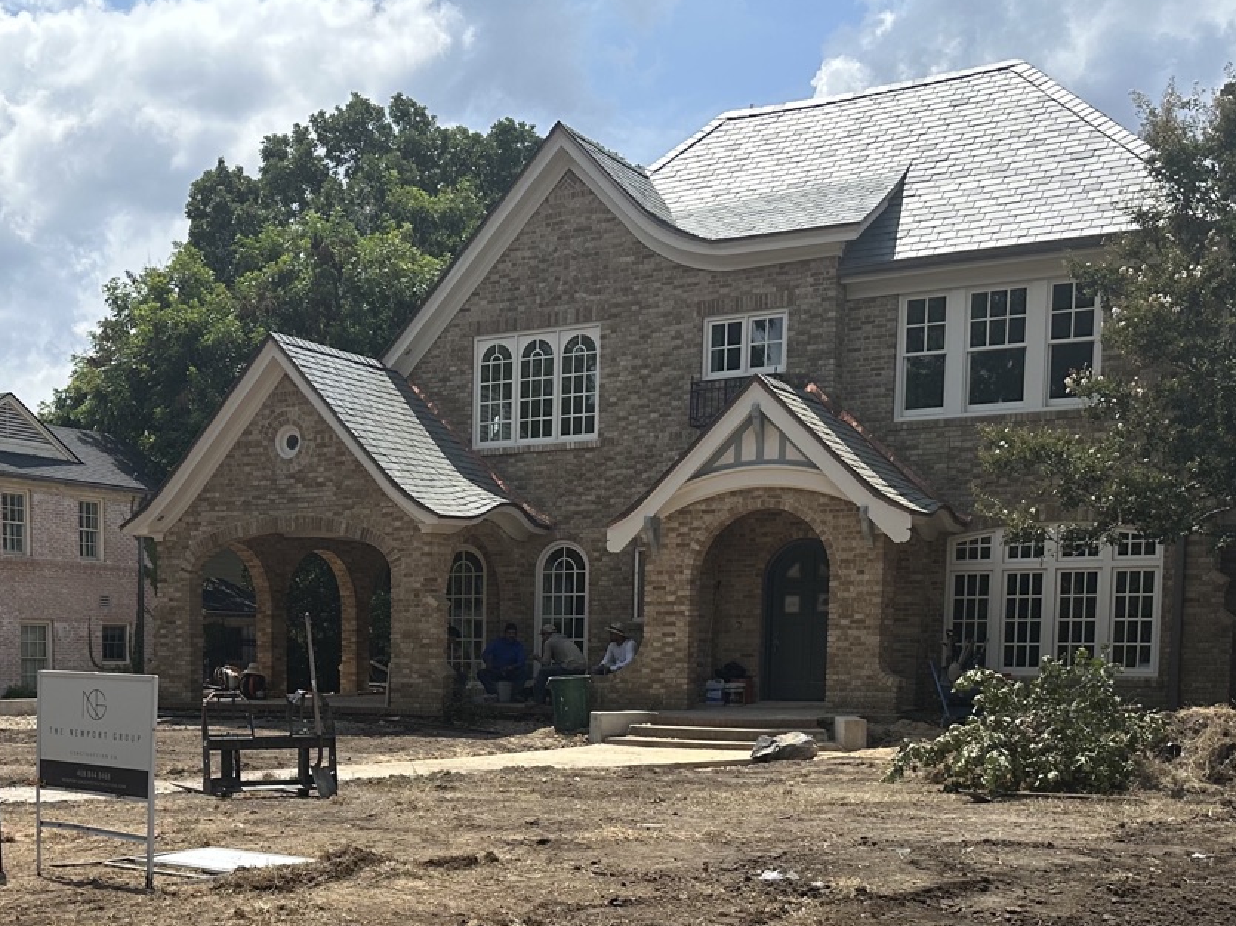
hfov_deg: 40.5
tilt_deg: -3.7
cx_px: 367
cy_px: 809
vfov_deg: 30.3
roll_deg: +0.4
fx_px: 1642
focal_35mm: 46
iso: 80
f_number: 1.78
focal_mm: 6.86
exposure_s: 1/5848
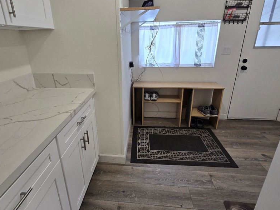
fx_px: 137
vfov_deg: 74.1
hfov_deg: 90.9
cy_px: 87
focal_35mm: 17
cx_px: 129
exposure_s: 1/60
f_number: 2.2
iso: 100
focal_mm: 2.2
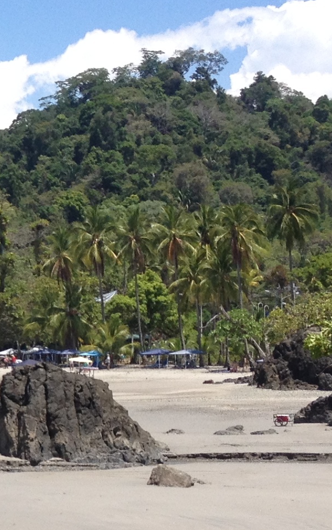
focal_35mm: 126
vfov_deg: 16.5
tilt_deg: -3.4
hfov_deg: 9.7
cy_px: 357
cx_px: -320
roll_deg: +0.2
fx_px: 1823
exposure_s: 1/1577
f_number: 2.4
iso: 50
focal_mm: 4.28
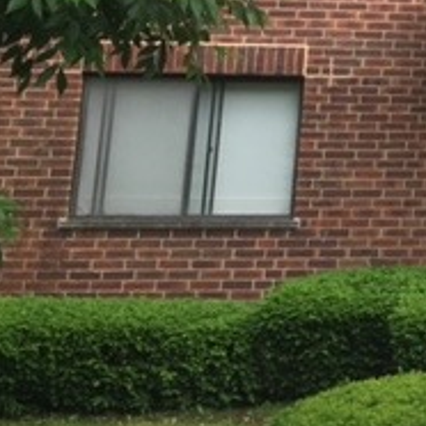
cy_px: -64
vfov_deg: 18.8
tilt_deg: +12.0
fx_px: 1225
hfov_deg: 17.3
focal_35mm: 88
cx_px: 687
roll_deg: -0.4
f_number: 2.2
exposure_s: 1/250
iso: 32
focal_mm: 4.15
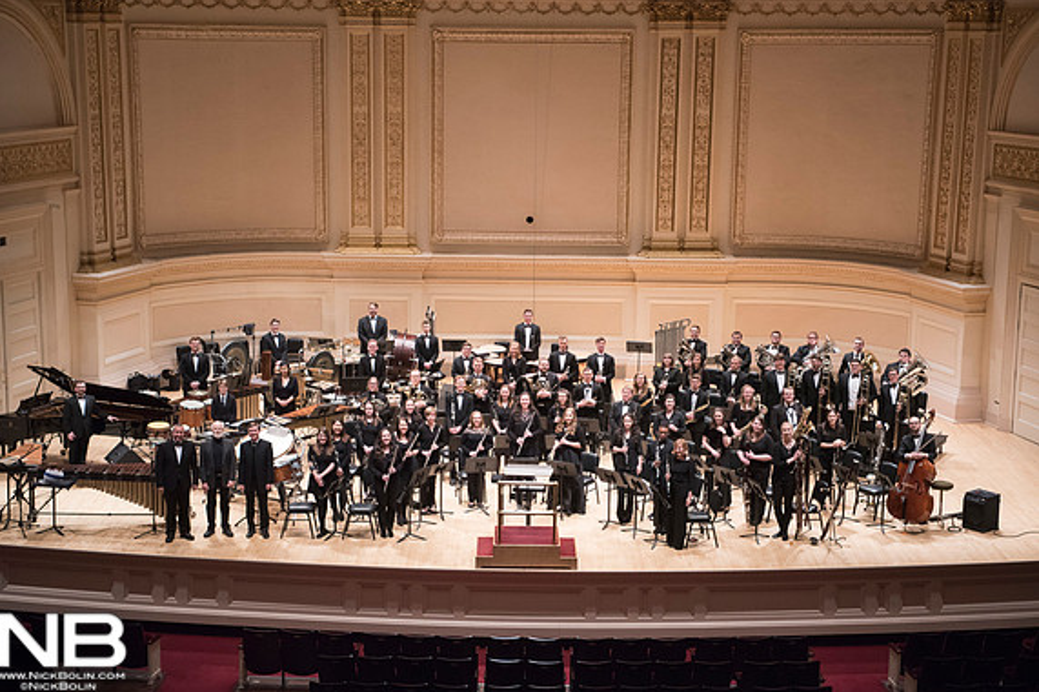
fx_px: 1759
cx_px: 513
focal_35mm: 61
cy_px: 347
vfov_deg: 22.2
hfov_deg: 32.9
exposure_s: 1/200
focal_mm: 60
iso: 1600
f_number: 2.8
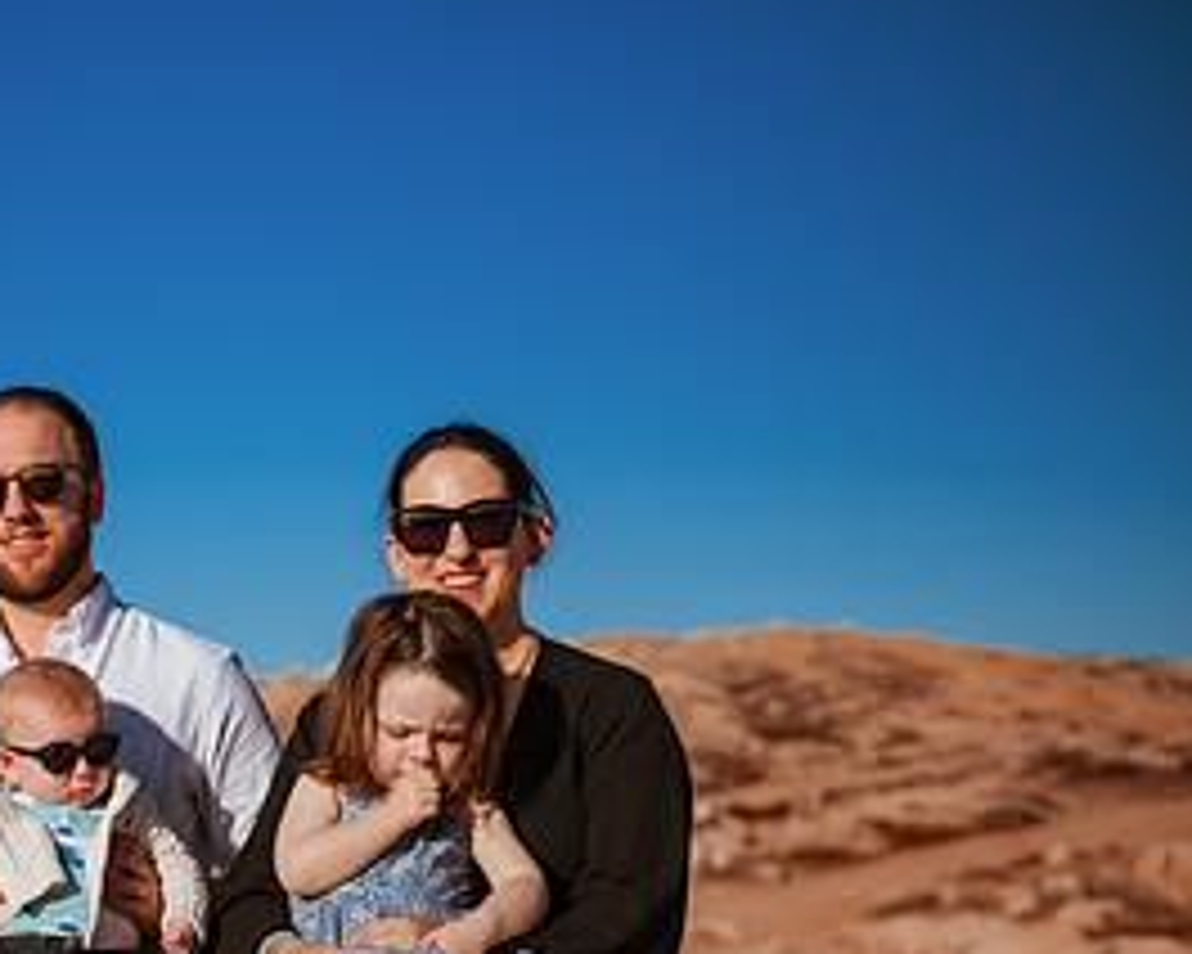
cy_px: 866
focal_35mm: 72
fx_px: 2540
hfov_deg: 25.1
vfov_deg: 20.8
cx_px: -13
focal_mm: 35
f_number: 2
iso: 50
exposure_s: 1/8000
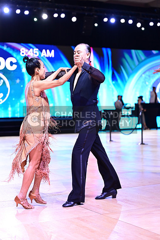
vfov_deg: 28.9
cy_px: 120
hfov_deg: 19.4
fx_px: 467
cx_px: 80
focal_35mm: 70
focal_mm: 70
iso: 1600
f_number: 2.8
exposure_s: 1/320
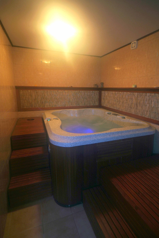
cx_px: 80
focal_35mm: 17
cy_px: 119
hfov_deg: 70.6
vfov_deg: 93.2
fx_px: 112
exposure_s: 1.5
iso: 200
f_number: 5.6
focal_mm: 11.5
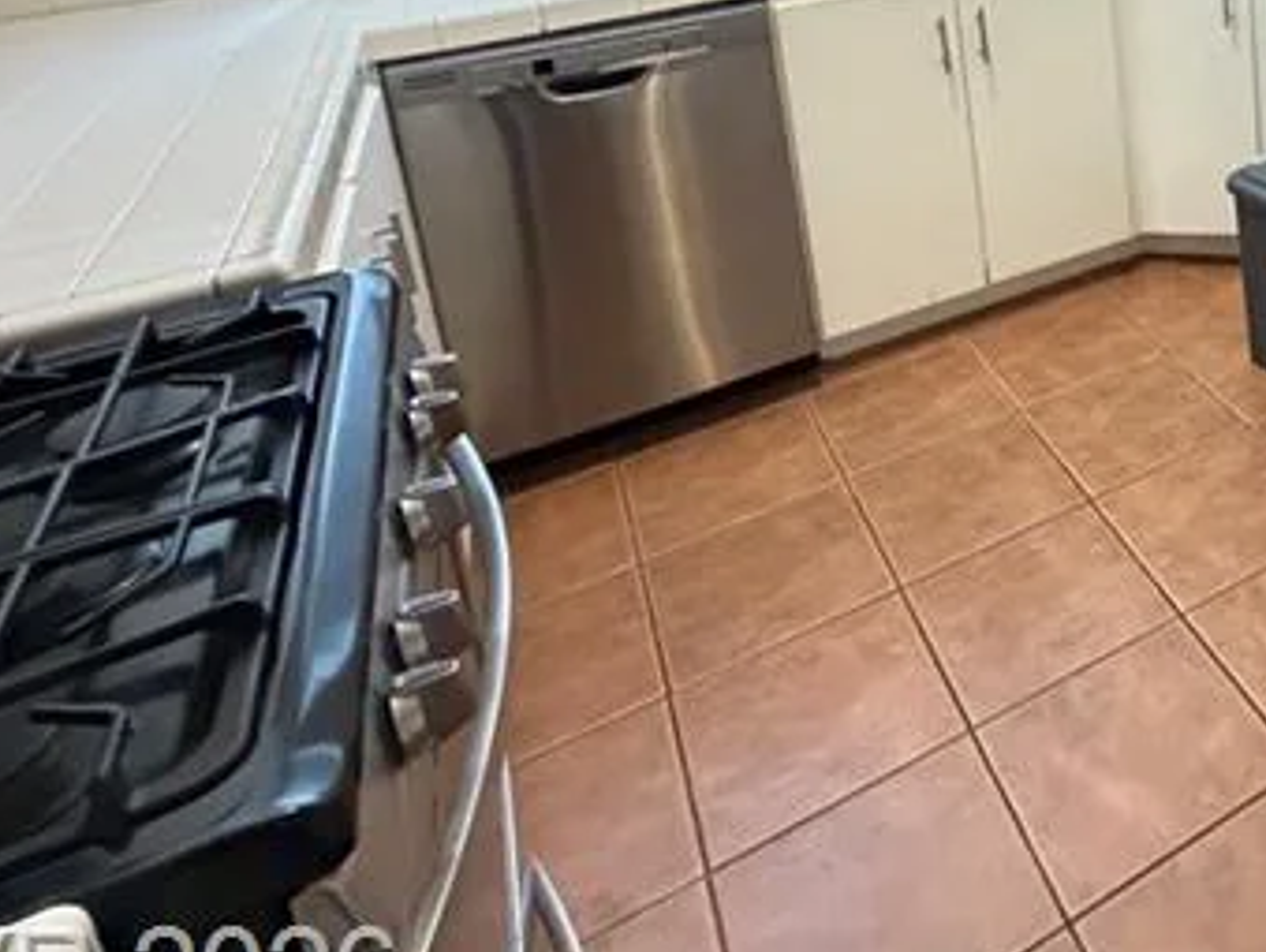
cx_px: 1329
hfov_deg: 44.7
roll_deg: +3.1
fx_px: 1208
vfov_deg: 37.1
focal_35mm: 33
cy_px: -60
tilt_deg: -13.4
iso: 1000
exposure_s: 1/60
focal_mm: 2.22
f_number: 2.2
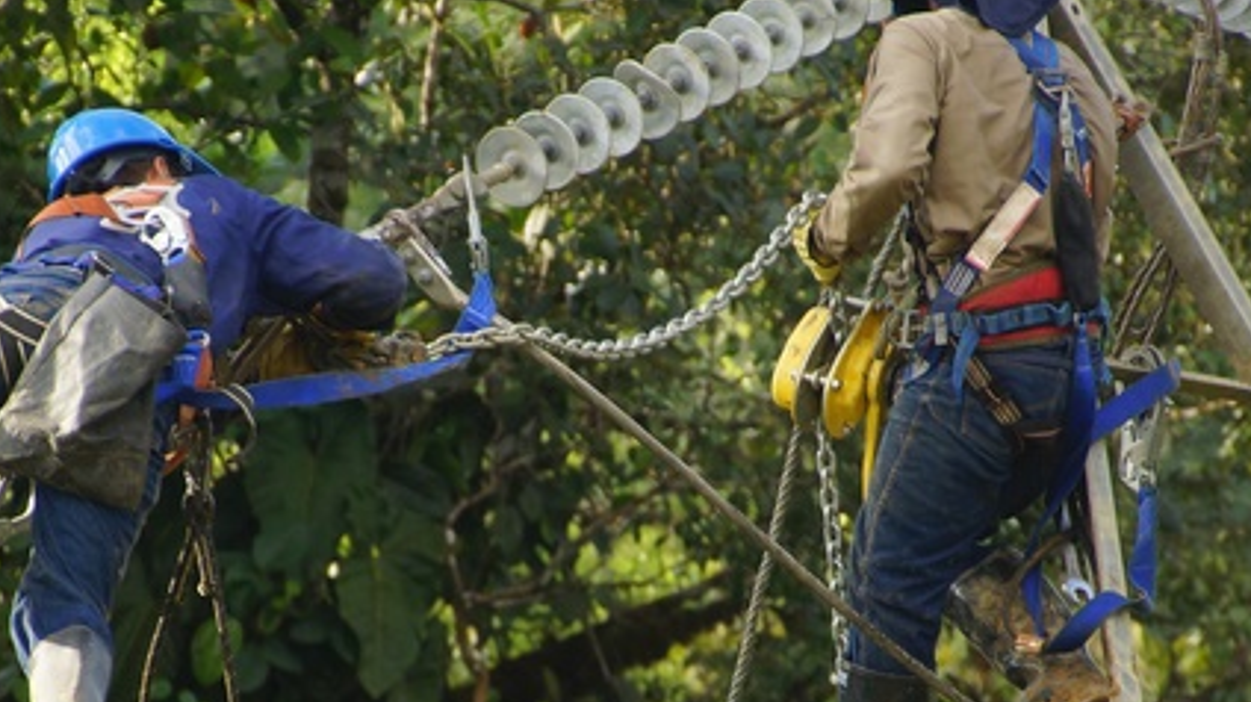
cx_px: 596
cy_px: 565
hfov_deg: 3.6
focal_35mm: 593
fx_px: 19661
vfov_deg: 2.0
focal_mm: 200
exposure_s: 1/250
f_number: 8
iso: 400
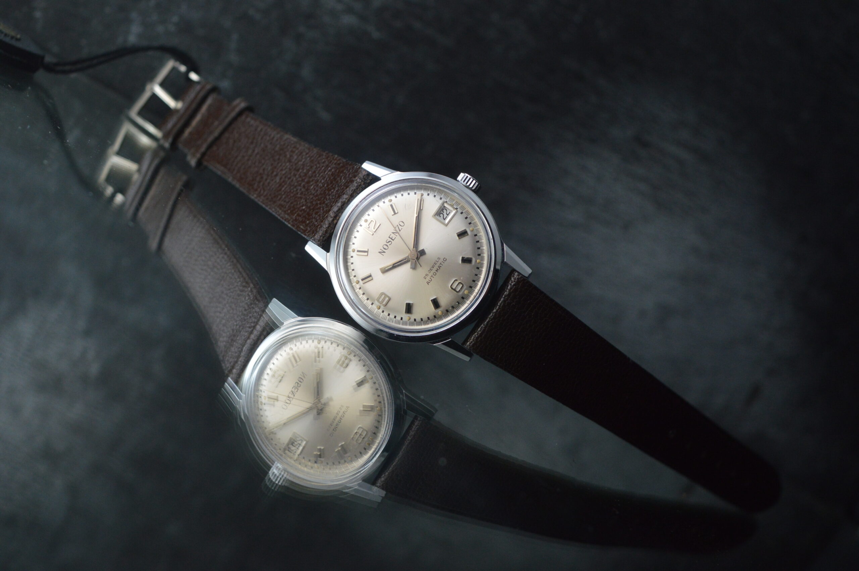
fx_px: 1645
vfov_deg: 19.7
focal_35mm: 69
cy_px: 286
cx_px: 430
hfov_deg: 29.3
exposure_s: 1/160
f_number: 6.3
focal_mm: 46
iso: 800
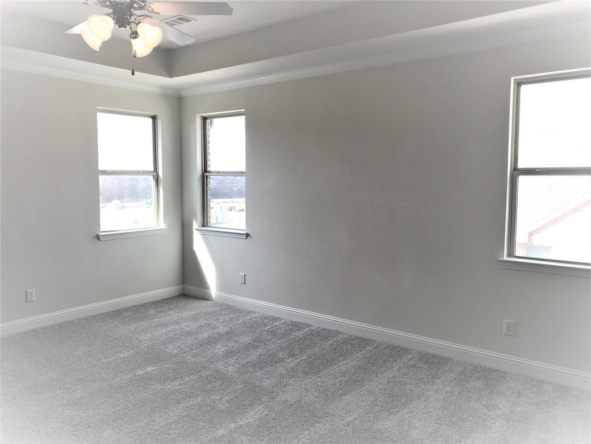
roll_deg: +0.3
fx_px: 478
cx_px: 296
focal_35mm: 28
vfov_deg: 49.7
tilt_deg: -4.0
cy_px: 222
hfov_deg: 63.4
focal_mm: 3.99
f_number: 1.8
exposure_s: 1/191
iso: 20
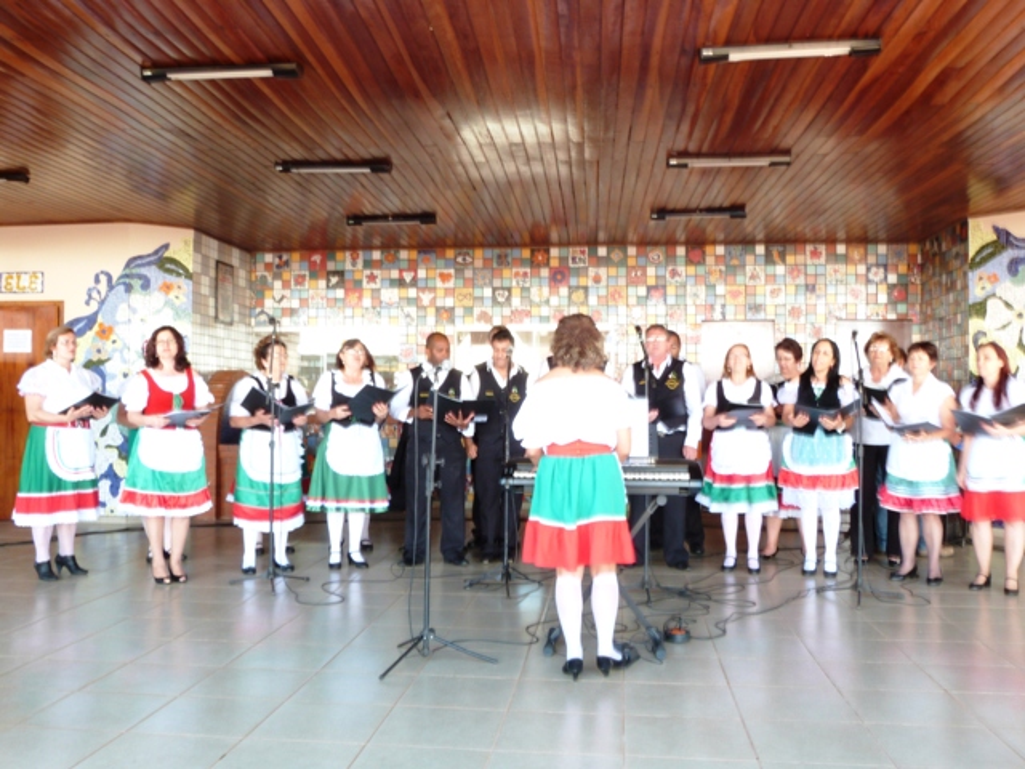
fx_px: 977
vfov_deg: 42.9
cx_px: 512
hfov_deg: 55.4
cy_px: 384
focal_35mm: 33
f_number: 8
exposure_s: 1/4
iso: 100
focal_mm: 5.8
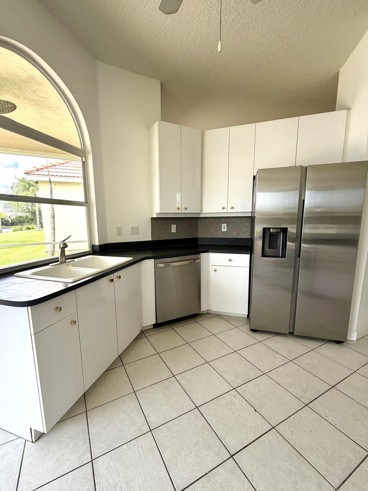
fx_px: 213
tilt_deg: -9.8
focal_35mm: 15
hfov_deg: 81.7
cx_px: 173
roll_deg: +1.0
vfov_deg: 98.1
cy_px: 254
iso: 80
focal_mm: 2.22
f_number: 2.2
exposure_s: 1/121
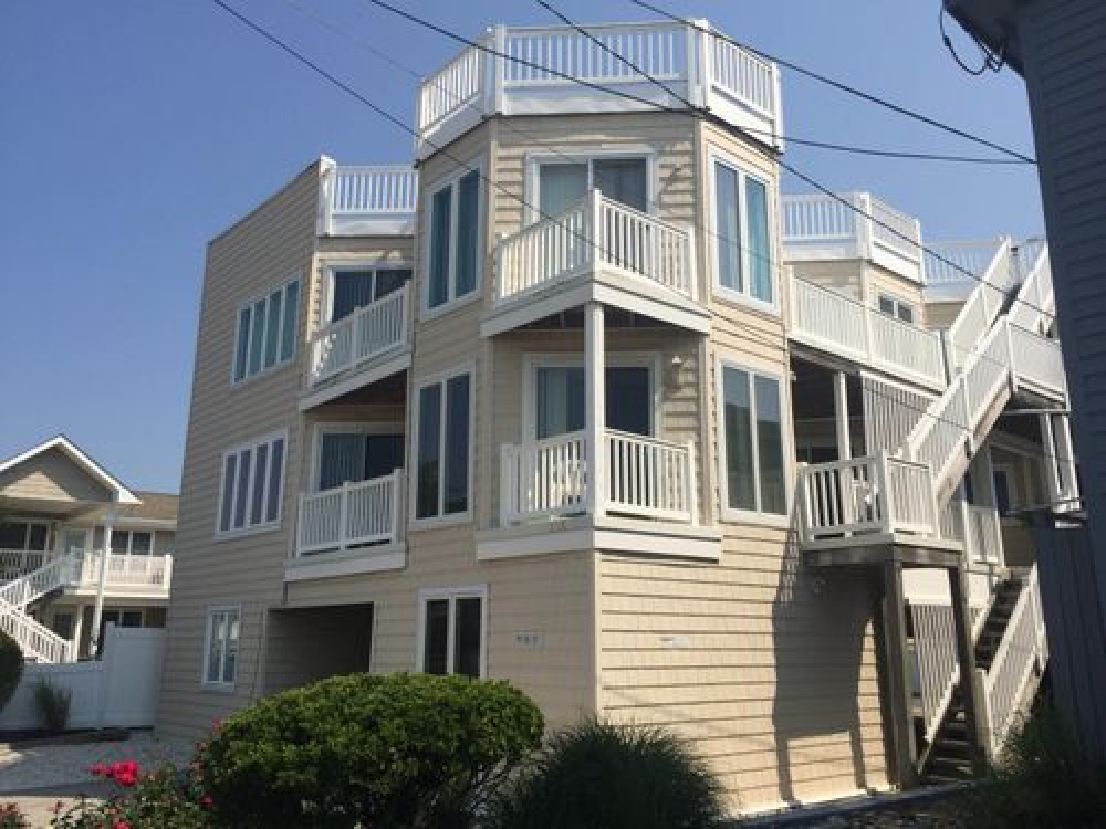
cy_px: 414
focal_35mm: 29
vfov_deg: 48.2
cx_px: 553
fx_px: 927
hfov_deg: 61.7
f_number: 2.2
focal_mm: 4.15
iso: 32
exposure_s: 1/3300
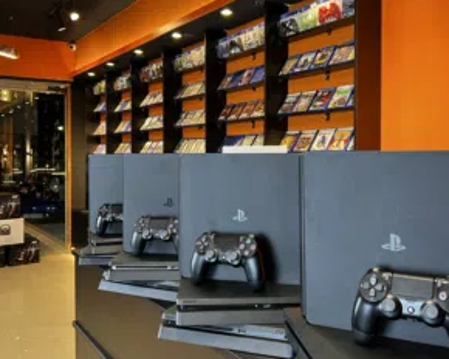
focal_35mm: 35
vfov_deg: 42.1
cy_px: 156
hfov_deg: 51.5
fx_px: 465
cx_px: 231
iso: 100
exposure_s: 1/50
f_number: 1.5
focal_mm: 5.7
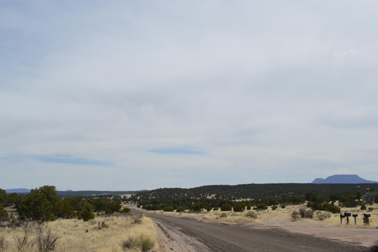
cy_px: 126
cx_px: 189
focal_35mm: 39
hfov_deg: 49.6
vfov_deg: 34.1
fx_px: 409
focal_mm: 26
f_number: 10
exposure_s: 1/400
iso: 100
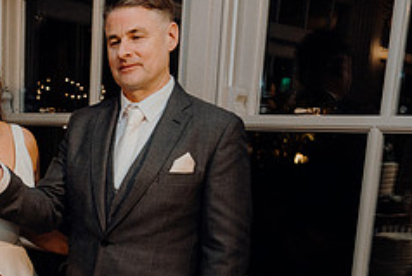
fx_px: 699
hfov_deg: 31.0
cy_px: 277
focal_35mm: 61
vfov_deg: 21.5
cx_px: 23
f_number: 3.5
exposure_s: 1/160
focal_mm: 25
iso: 2500
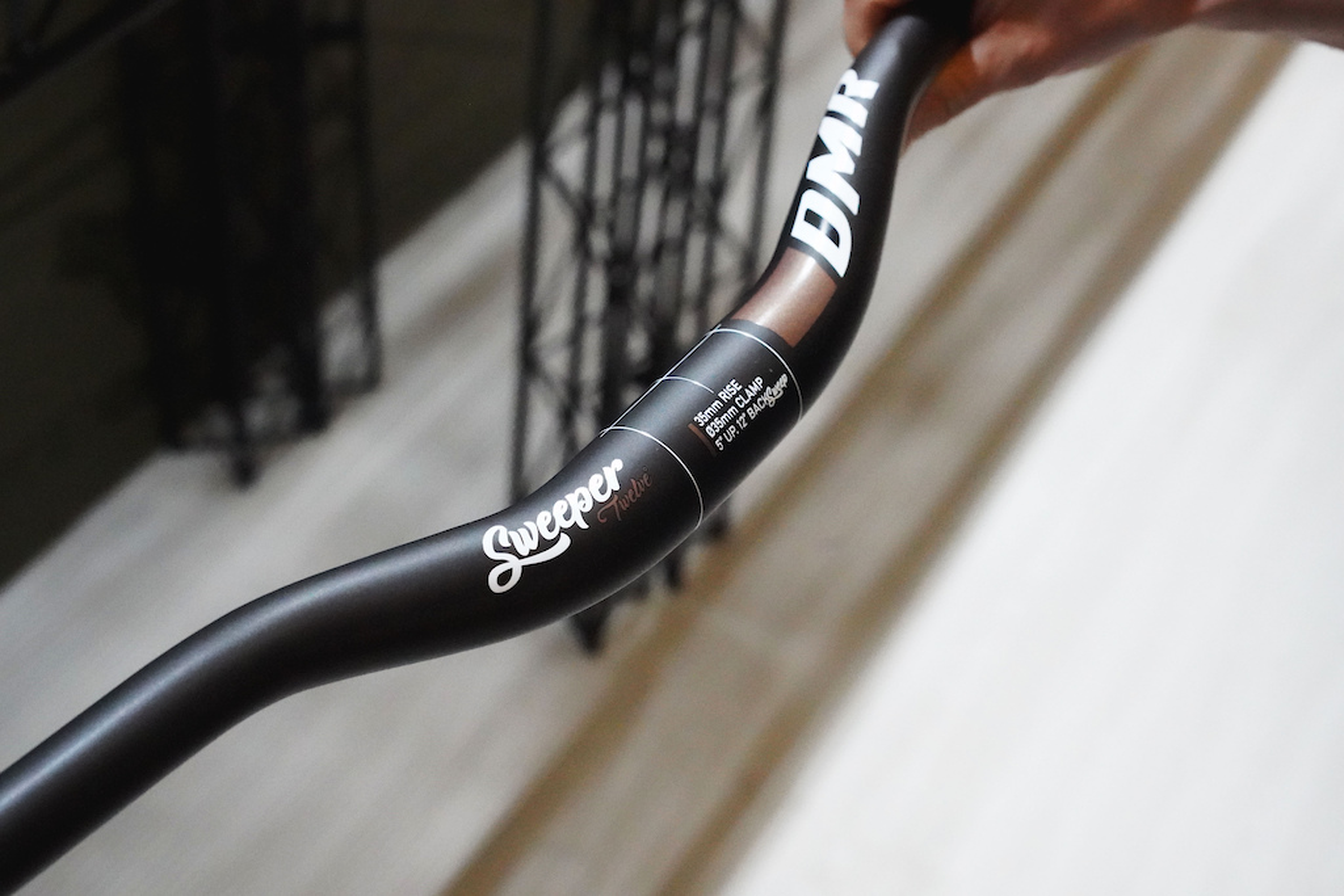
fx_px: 2053
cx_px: 672
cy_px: 448
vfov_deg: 24.6
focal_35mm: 55
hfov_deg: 36.2
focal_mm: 55
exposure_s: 1/320
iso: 32000
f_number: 6.3
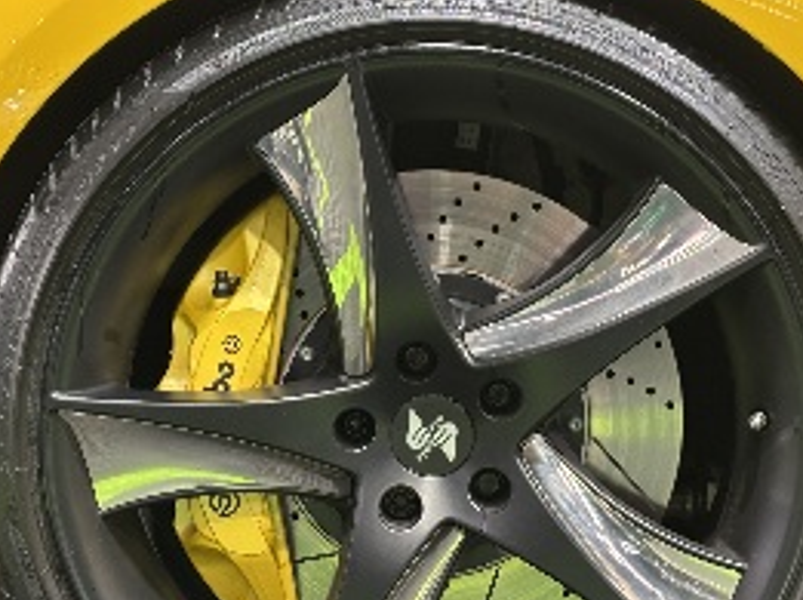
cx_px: 415
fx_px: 1923
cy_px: 403
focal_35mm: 83
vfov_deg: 17.7
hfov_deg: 23.6
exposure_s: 1/50
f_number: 1.6
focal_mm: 5.96
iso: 100
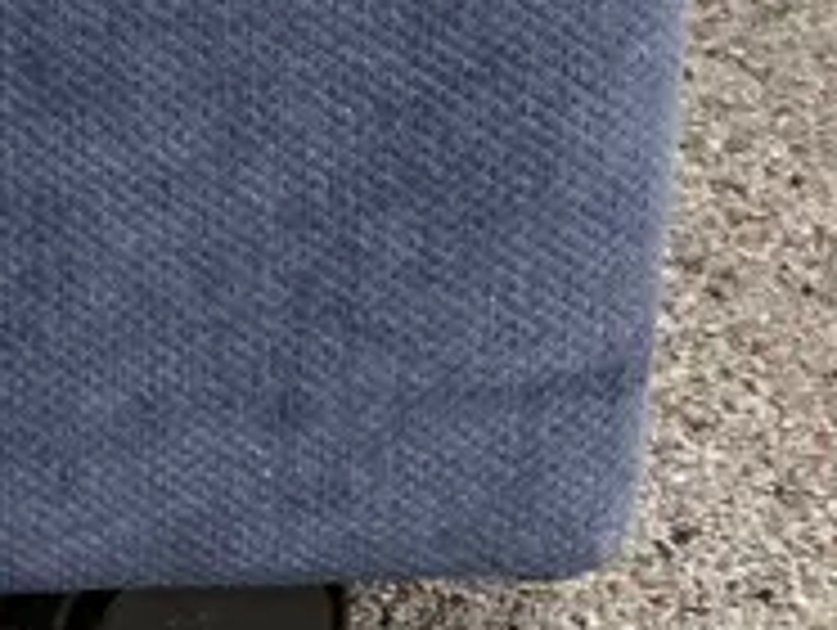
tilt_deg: -23.5
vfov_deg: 10.2
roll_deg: +4.3
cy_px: -184
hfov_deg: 12.4
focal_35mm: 143
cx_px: -742
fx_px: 3462
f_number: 1.8
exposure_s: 1/50
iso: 250
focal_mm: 4.25
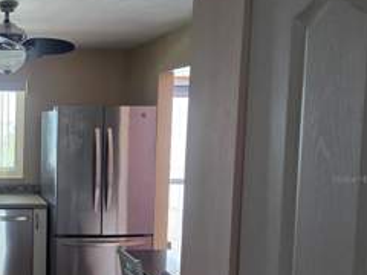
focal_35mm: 46
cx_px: 9
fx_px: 488
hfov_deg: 37.3
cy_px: 179
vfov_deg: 31.3
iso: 125
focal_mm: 6.3
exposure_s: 1/120
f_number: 1.7
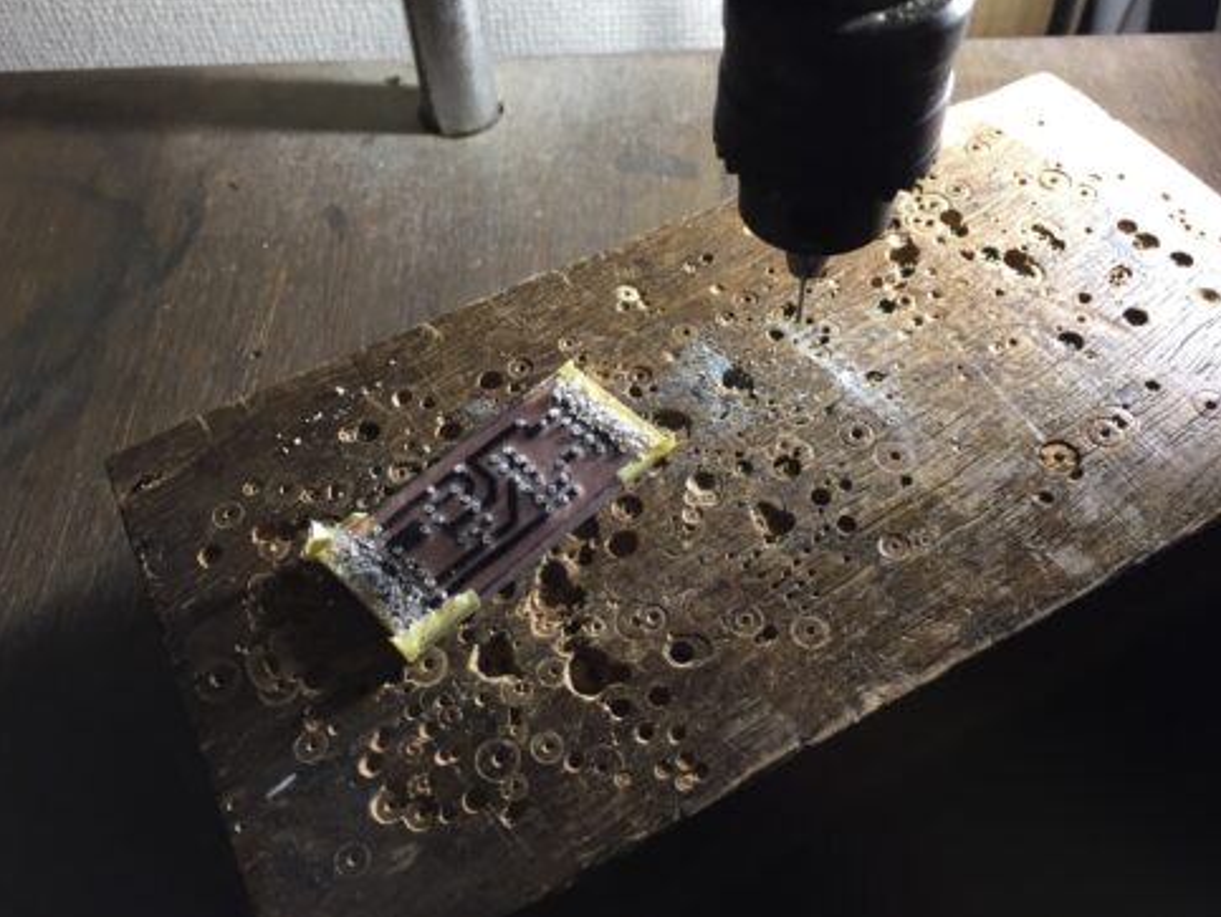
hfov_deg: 59.9
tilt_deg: -53.6
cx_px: 604
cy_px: 458
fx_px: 1059
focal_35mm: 30
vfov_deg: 46.9
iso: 64
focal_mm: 4.15
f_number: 2.2
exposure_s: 1/30
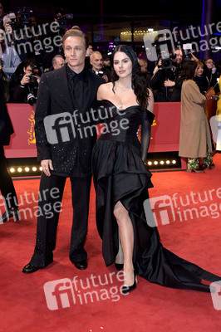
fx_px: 415
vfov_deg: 43.6
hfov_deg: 29.8
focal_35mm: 45
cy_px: 166
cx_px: 110
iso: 1000
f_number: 5.6
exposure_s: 1/160
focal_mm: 45
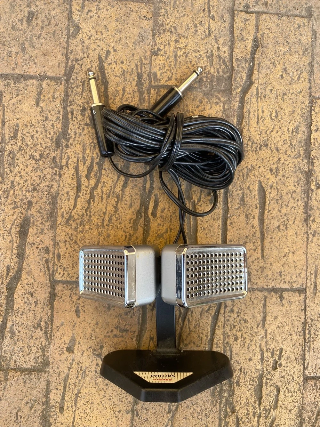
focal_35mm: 26
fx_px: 321
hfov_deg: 53.0
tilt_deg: -85.3
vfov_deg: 67.3
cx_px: 160
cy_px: 214
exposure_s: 1/244
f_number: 1.8
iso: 32
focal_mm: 4.25
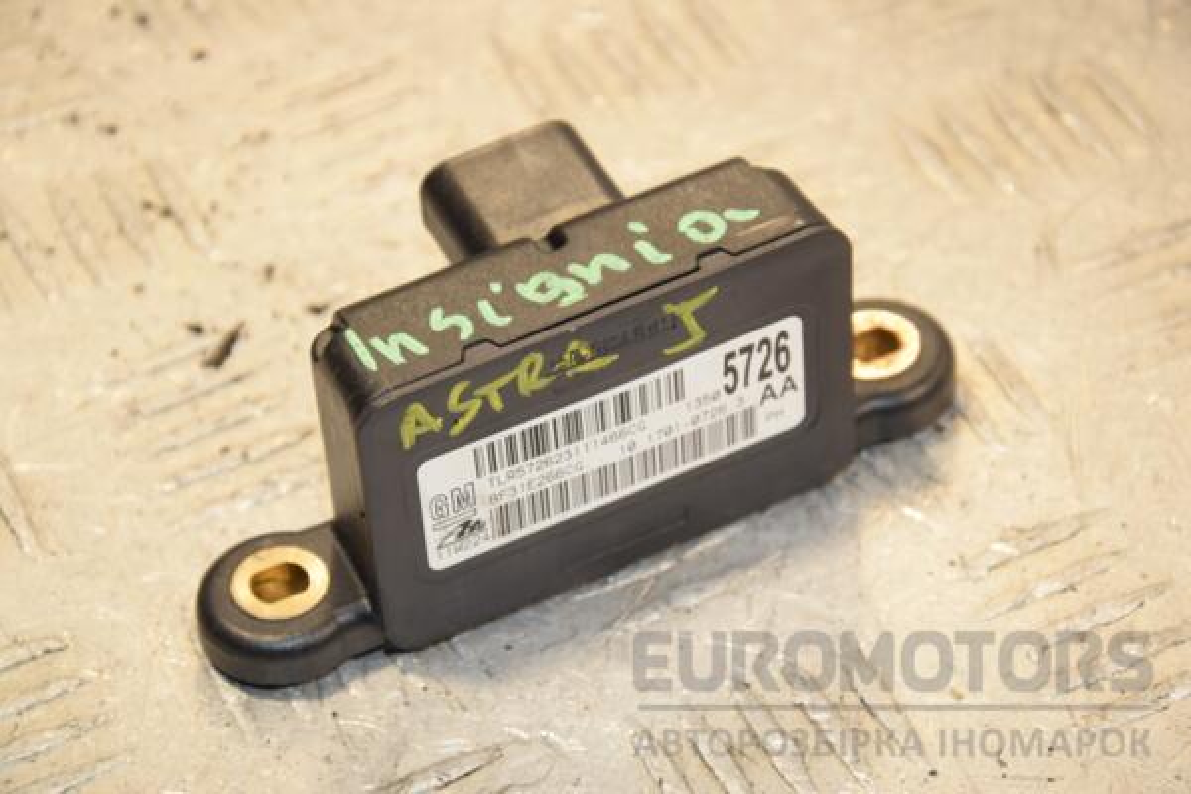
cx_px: 596
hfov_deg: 14.0
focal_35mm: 147
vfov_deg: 9.3
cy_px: 397
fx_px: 4863
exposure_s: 1/200
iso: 800
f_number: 8
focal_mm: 98
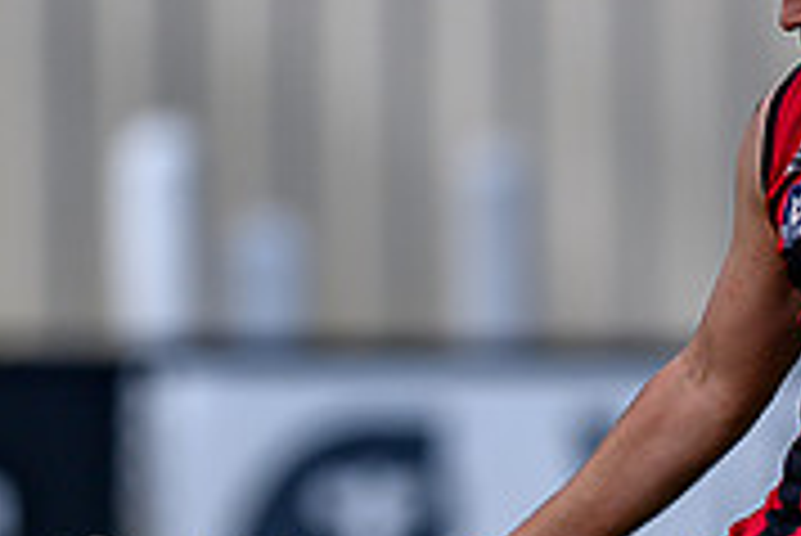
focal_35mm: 2845
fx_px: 63351
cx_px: 823
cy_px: 596
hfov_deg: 0.7
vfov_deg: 0.5
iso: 125
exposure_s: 1/1250
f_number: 4
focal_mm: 500
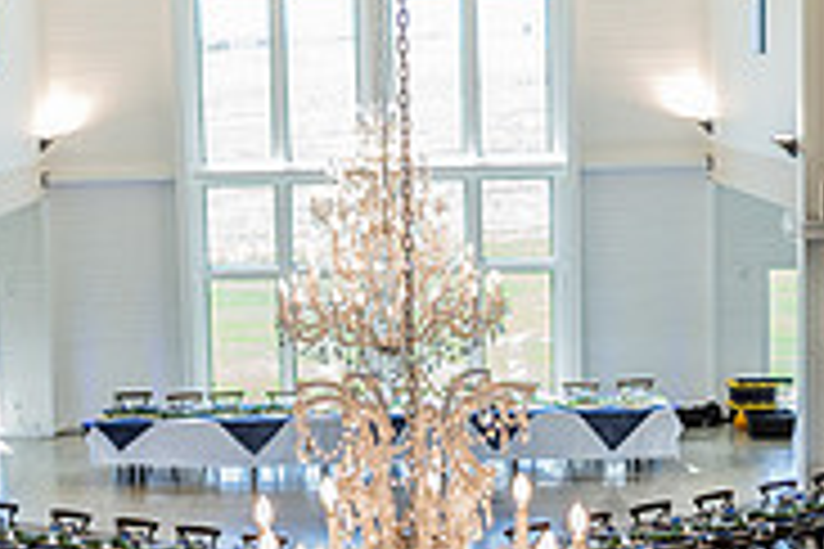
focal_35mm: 76
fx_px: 1739
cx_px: 383
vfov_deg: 17.9
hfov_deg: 26.6
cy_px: 236
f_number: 2.8
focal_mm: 24
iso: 320
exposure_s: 1/160
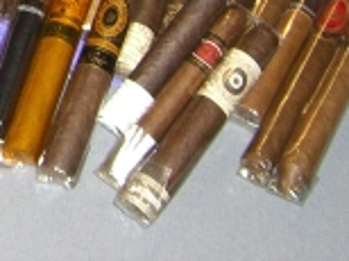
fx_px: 1590
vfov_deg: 8.8
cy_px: -281
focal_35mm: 158
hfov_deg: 12.0
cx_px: -159
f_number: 2.7
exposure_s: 1/60
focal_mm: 6.2
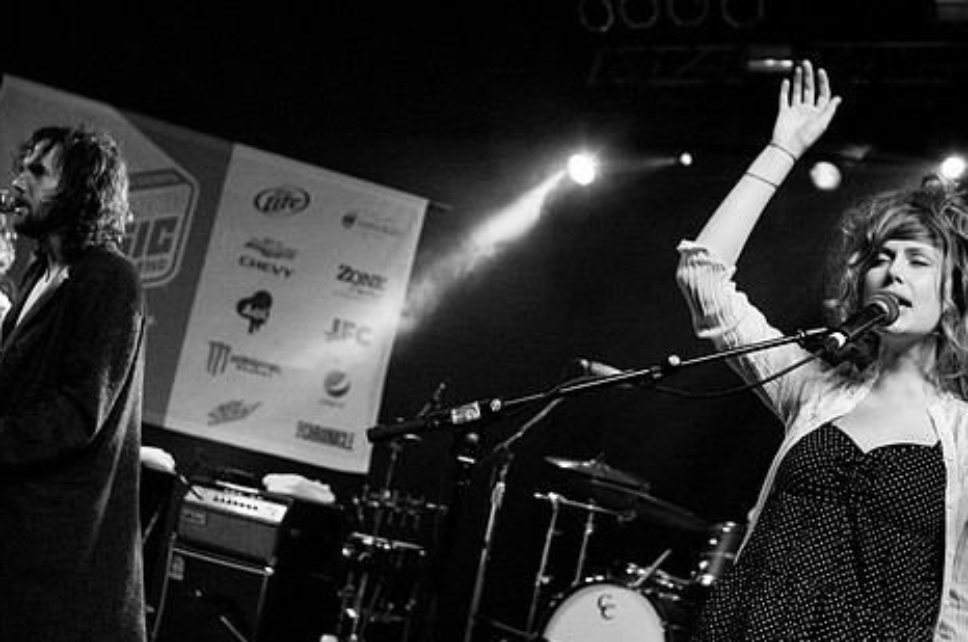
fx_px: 1503
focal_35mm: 56
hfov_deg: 35.7
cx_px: 461
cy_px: 317
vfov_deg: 24.1
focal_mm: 30
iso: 1250
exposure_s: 1/125
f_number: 2.8
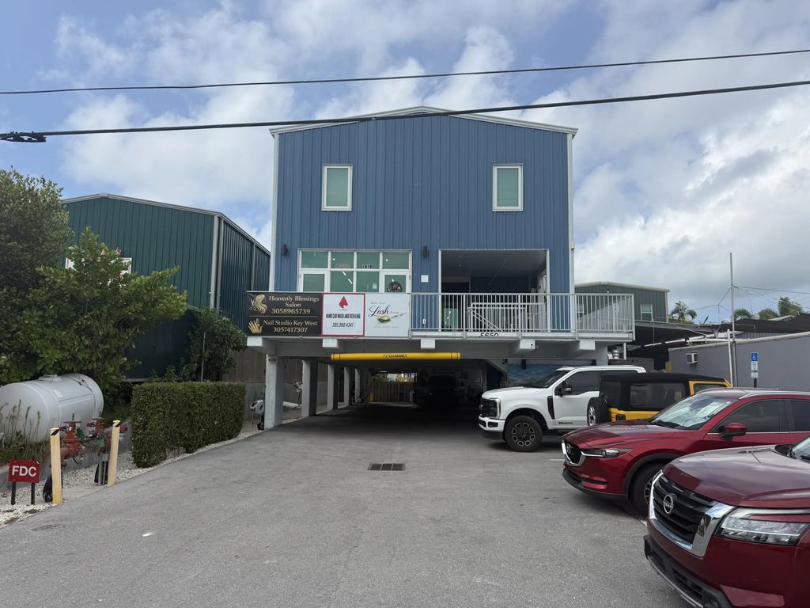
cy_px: 304
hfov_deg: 71.6
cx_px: 405
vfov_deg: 56.8
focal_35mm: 24
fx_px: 562
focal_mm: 6.76
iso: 80
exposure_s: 1/5714
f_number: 1.78
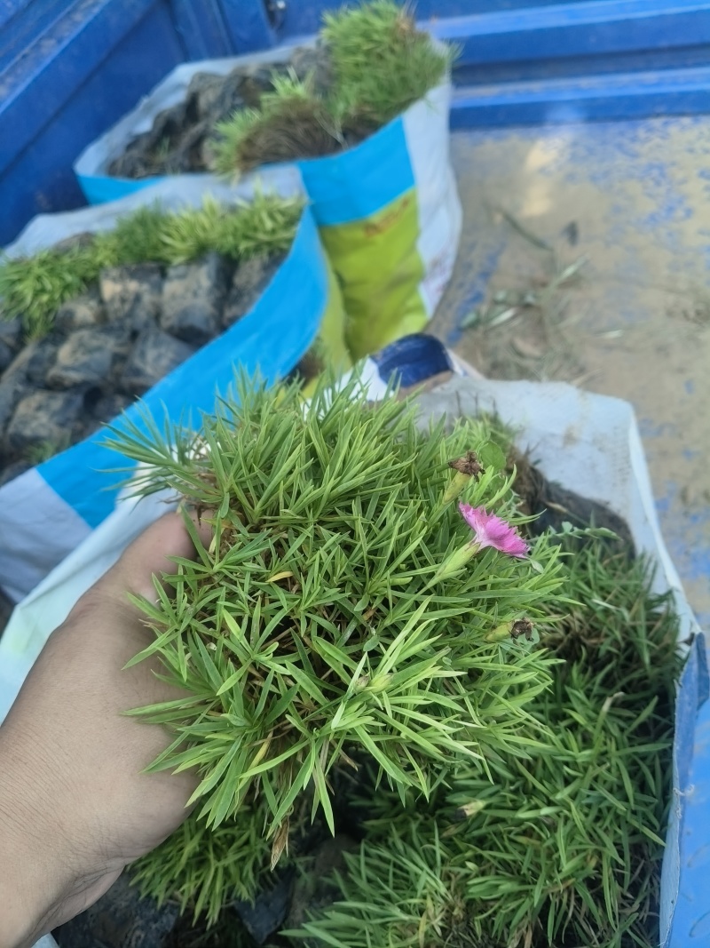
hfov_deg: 53.1
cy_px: 474
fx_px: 711
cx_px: 355
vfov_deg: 67.3
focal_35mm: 26
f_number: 1.8
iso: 200
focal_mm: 4.84
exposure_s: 1/334
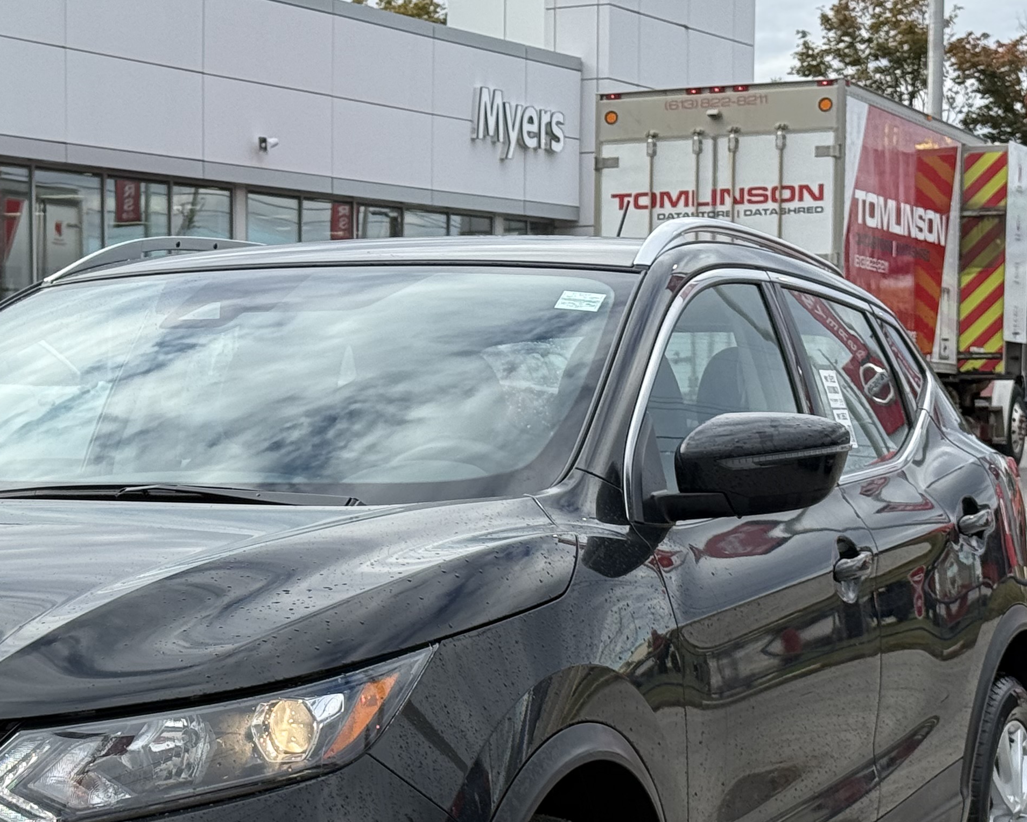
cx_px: 148
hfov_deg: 19.1
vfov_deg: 15.5
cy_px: 581
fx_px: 3010
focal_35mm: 99
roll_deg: +0.3
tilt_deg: -4.2
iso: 64
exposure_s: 1/2415
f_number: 1.78
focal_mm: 6.76
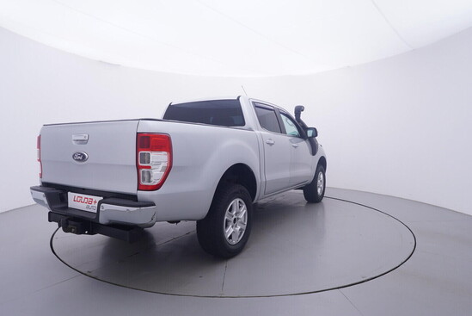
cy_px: 158
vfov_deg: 56.2
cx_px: 236
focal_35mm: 22
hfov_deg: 77.3
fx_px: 295
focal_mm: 15
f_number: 5
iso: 200
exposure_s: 1/80
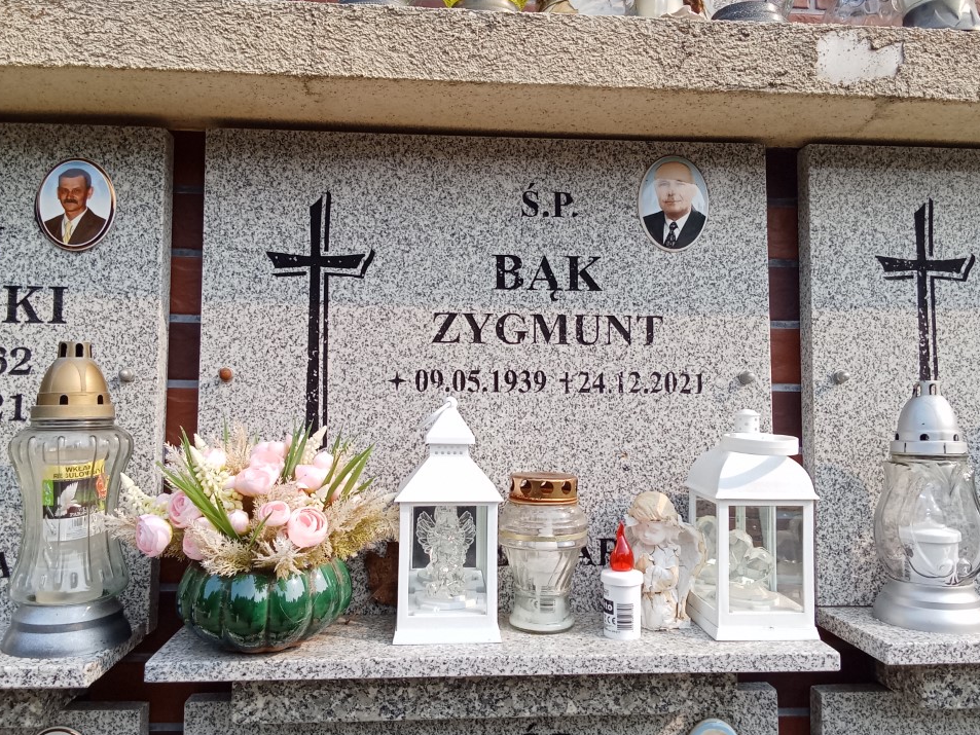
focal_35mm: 29
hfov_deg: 61.7
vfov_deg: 48.2
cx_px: 498
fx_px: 821
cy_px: 361
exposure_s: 1/848
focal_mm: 2.79
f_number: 2
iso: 100
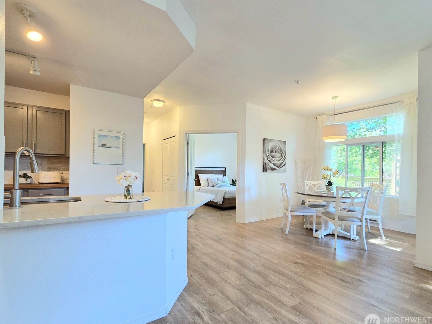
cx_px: 207
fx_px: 175
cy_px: 159
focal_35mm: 14
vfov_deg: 85.6
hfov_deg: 102.0
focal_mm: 2.2
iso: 200
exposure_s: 1/120
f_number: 2.2
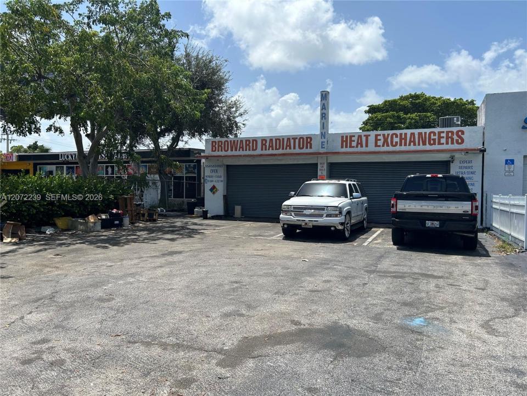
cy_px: 198
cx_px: 264
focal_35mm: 26
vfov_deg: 53.1
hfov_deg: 67.3
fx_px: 396
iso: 50
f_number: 1.5
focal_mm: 5.7
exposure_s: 1/4630
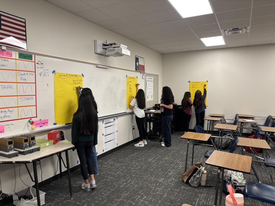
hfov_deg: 67.3
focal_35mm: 26
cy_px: 103
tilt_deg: -3.6
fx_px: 207
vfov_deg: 53.1
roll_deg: -1.1
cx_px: 138
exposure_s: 1/60
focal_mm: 5.96
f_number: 1.6
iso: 100
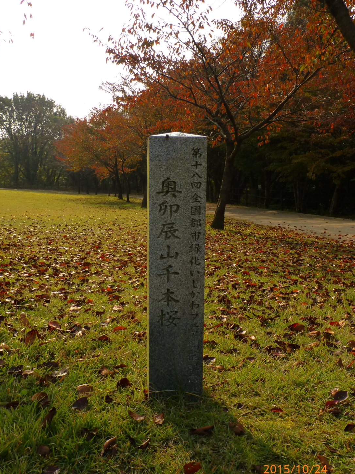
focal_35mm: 33
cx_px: 165
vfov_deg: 55.4
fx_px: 451
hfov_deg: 42.9
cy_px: 240
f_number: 4
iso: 160
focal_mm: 5.4
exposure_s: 1/800
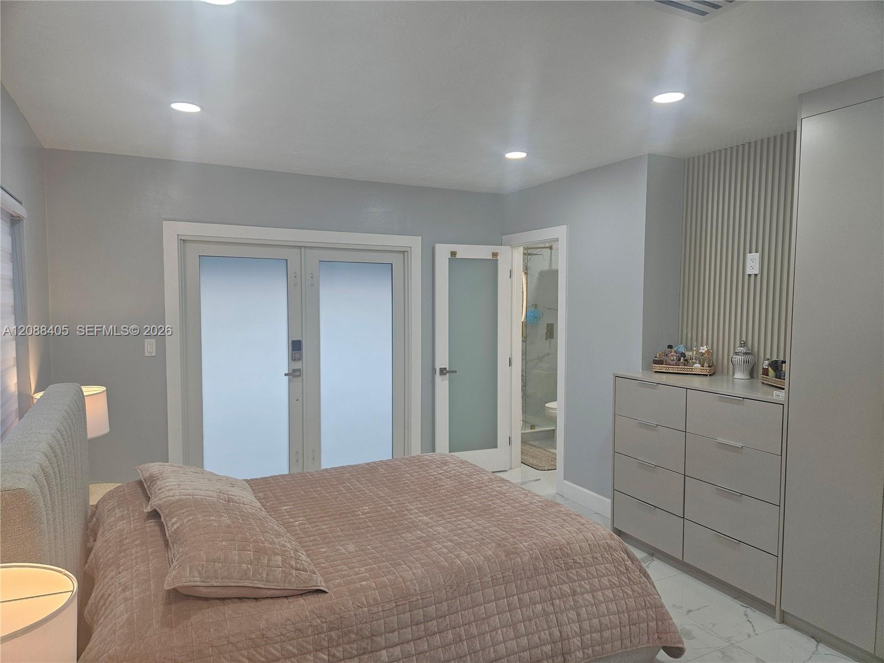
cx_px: 442
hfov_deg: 73.9
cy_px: 332
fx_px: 587
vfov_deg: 58.9
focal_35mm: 23
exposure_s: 1/120
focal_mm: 5.4
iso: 100
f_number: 1.8
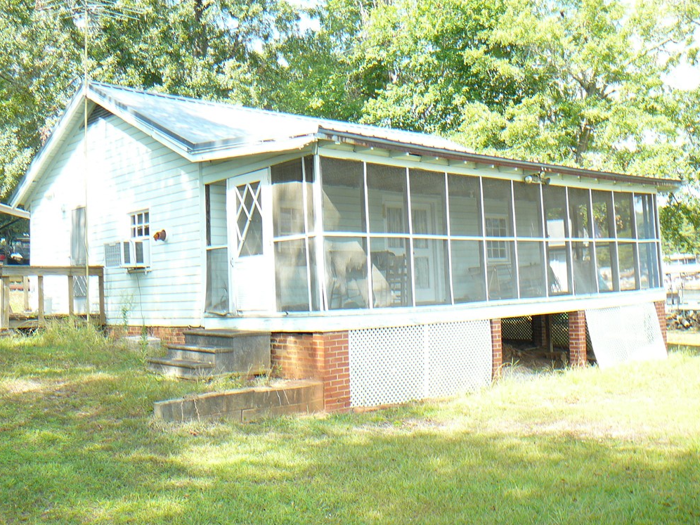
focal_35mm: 36
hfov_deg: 51.4
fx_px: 728
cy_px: 268
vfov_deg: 39.7
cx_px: 351
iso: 80
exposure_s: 1/125
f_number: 2.8
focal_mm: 5.2
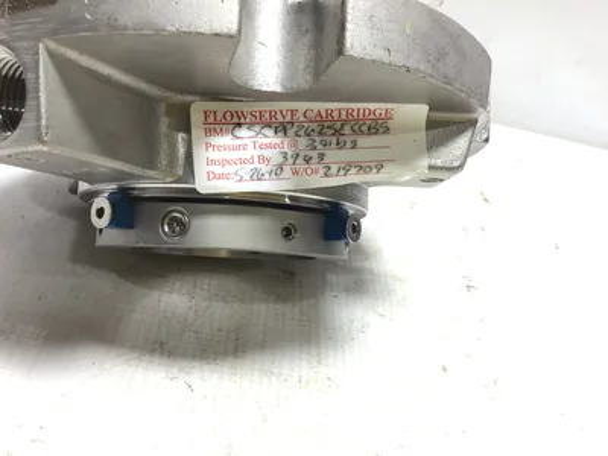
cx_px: 304
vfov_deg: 45.4
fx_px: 544
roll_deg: -19.2
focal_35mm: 31
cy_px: 228
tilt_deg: -33.4
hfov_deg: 58.4
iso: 32
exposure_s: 1/60
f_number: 2.4
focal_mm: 3.3
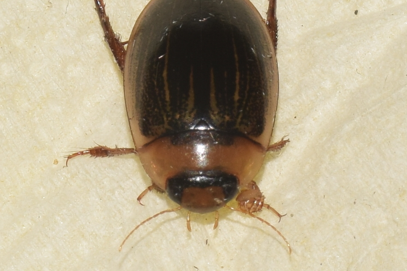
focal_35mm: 210
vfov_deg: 6.5
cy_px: 136
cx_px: 204
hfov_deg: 9.8
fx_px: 2374
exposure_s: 1/160
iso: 100
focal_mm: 140
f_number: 16
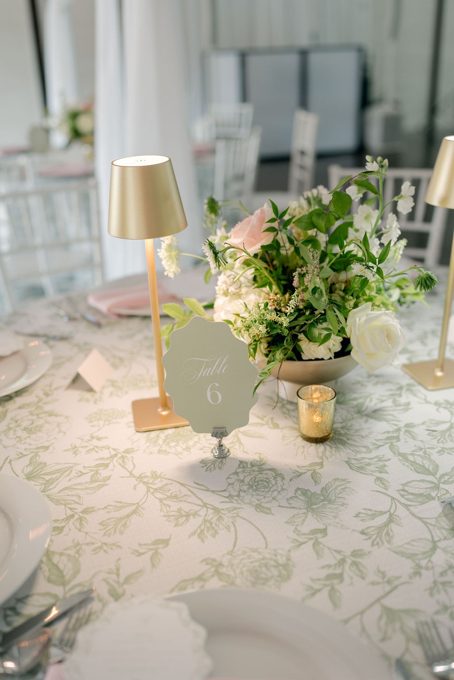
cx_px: 227
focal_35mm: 35
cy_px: 340
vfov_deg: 54.4
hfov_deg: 37.9
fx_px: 662
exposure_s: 1/160
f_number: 1.8
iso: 640
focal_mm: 35
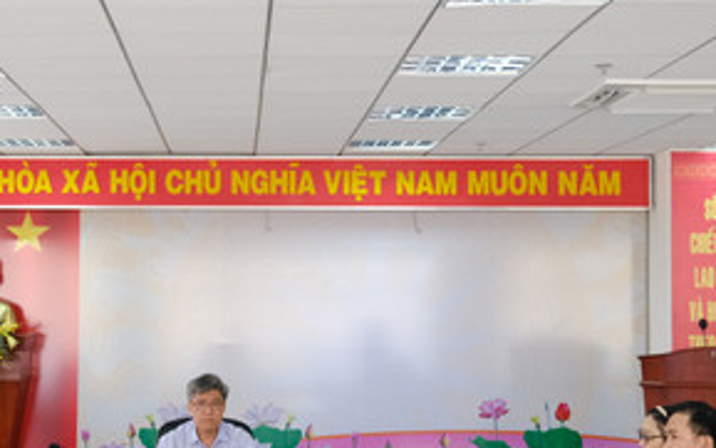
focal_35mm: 78
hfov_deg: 26.2
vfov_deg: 16.7
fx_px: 1523
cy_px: 265
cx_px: 188
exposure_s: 1/320
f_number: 4
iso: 2500
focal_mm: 27.5
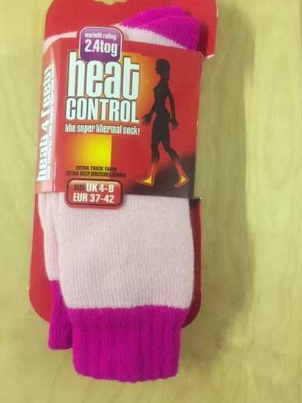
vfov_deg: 53.9
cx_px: 127
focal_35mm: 34
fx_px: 396
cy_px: 184
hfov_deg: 41.6
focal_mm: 4.15
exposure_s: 1/17
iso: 320
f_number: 2.2
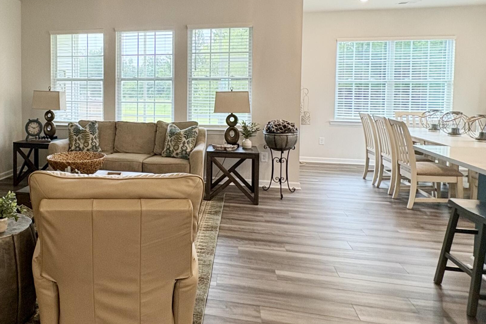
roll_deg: +1.4
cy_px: 107
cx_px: 136
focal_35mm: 27
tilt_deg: -2.5
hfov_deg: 64.3
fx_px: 365
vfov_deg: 47.2
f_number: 2.2
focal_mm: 2.22
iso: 160
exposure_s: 1/60
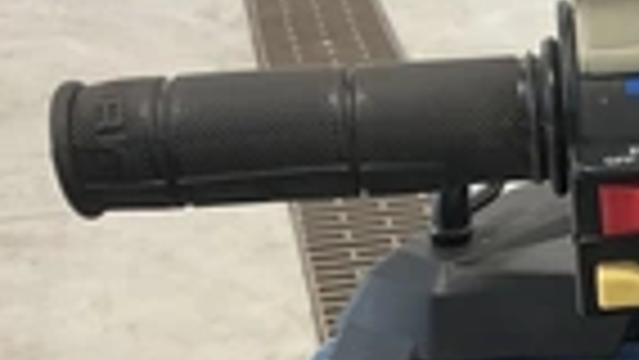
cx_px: 734
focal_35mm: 89
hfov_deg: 22.3
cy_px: 252
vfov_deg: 13.6
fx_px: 1509
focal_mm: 3
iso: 64
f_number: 1.8
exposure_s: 1/107
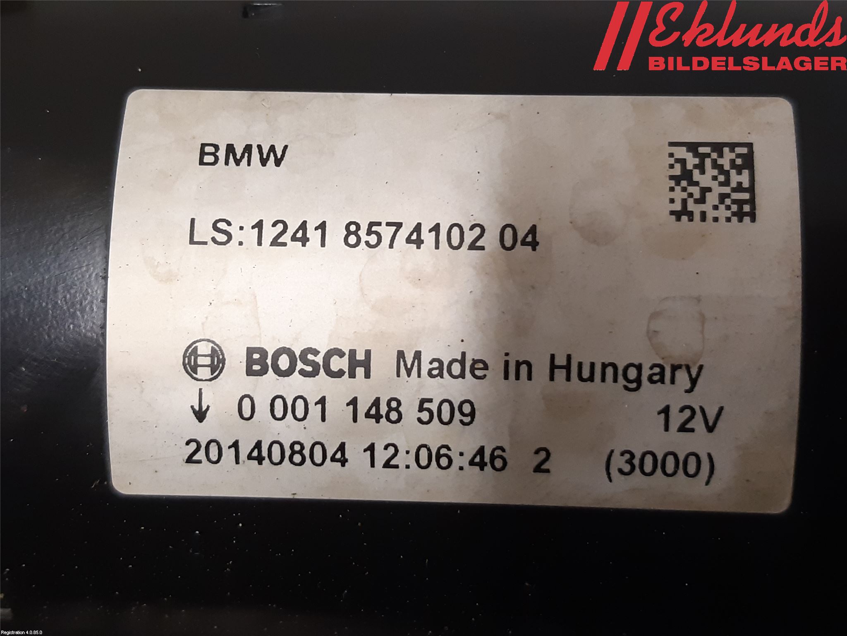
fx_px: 636
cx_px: 424
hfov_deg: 67.3
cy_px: 318
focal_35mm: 26
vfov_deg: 53.1
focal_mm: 3.93
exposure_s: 1/50
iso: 160
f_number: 1.7
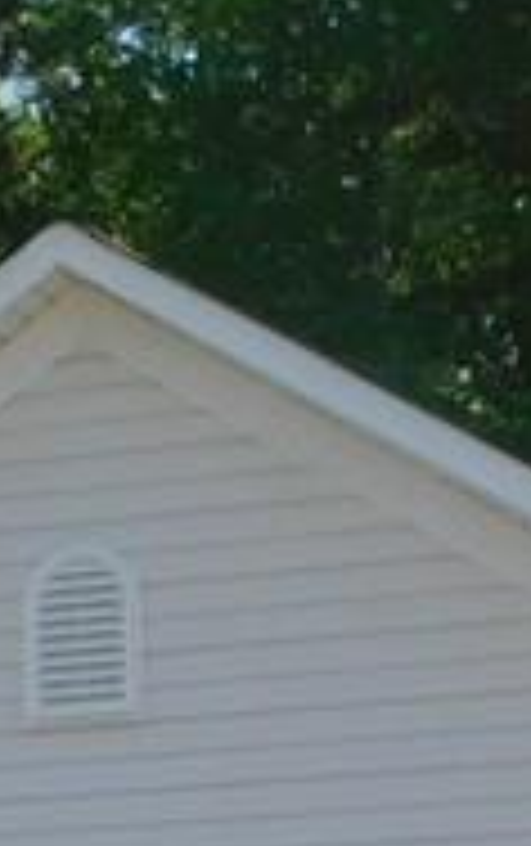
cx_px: -594
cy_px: 1251
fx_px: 3994
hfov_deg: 7.3
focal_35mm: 173
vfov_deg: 11.6
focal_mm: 5.3
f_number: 3.2
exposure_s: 1/1250
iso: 125
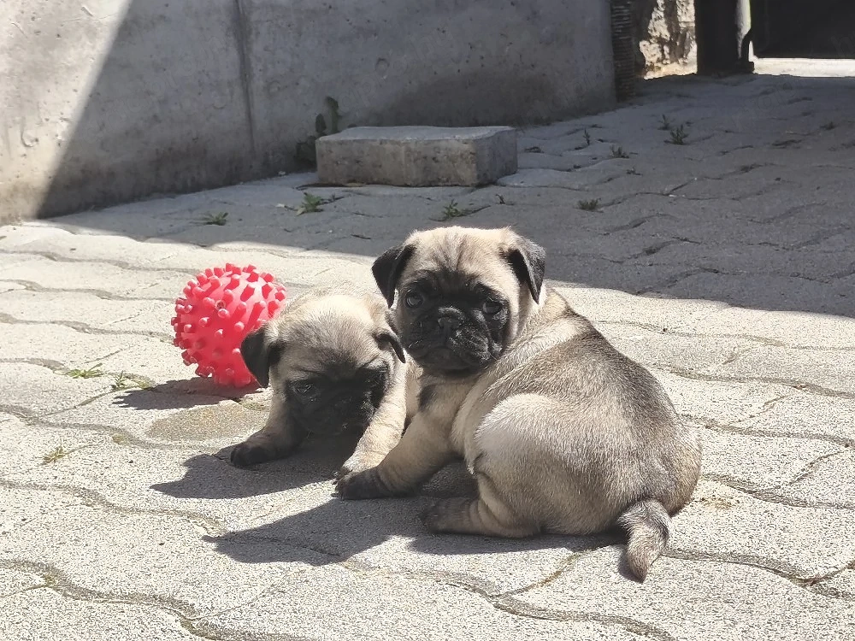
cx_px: 428
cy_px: 320
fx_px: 2149
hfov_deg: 22.5
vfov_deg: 17.0
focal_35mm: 87
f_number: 1.65
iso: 50
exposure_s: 1/526
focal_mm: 6.14
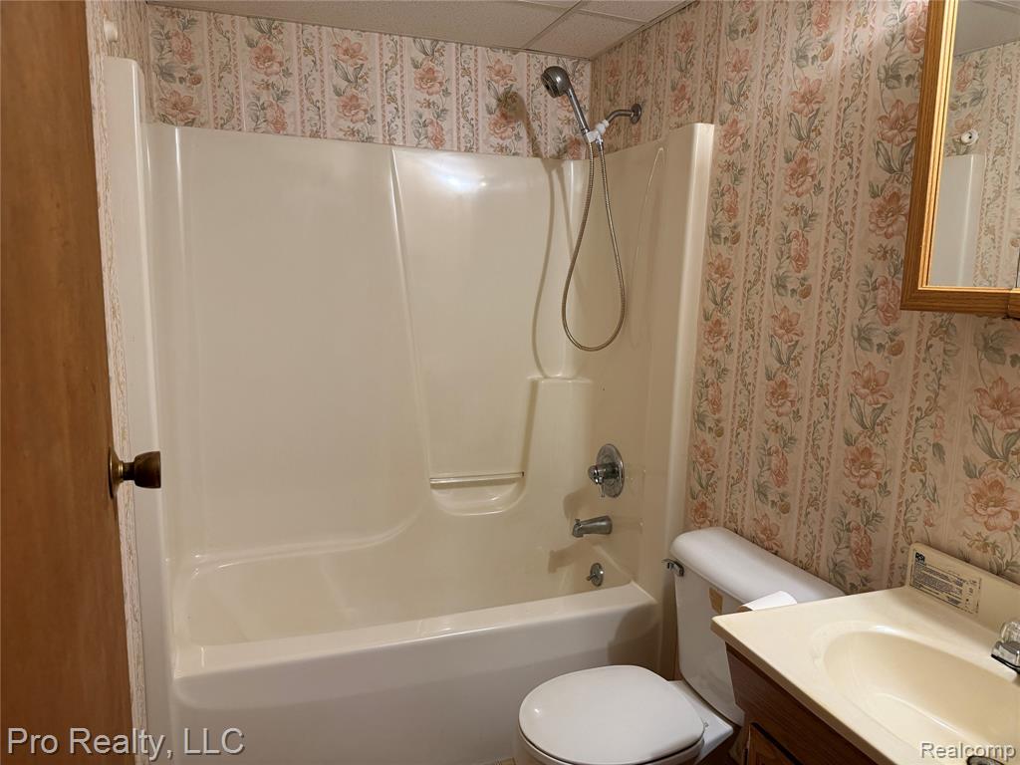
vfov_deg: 56.8
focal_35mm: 24
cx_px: 510
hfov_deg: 71.6
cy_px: 382
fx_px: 707
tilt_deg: -8.1
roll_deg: -1.3
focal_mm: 6.76
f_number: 1.78
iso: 200
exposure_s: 1/60
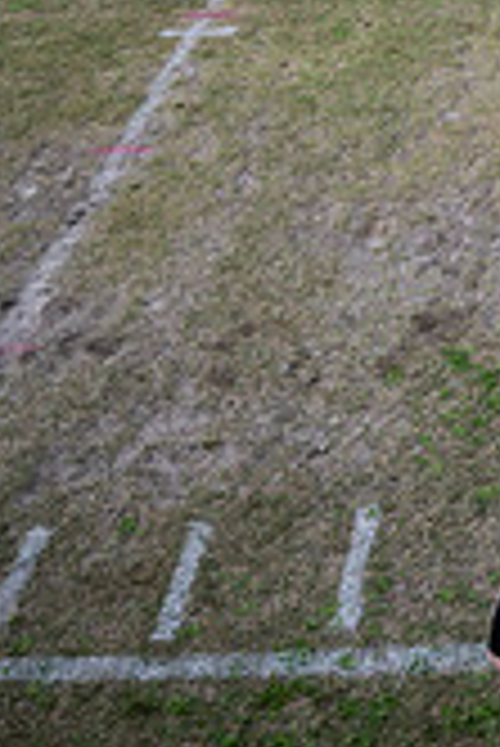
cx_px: 649
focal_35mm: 65
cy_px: -216
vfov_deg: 26.4
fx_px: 1351
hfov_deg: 19.4
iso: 100
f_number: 2.8
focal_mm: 24
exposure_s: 1/1250
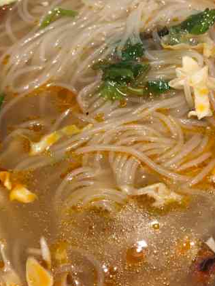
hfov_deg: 23.6
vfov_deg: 31.2
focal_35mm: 62
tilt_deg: -55.2
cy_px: 142
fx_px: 513
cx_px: 125
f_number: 1.8
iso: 100
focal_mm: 3.99
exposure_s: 1/17
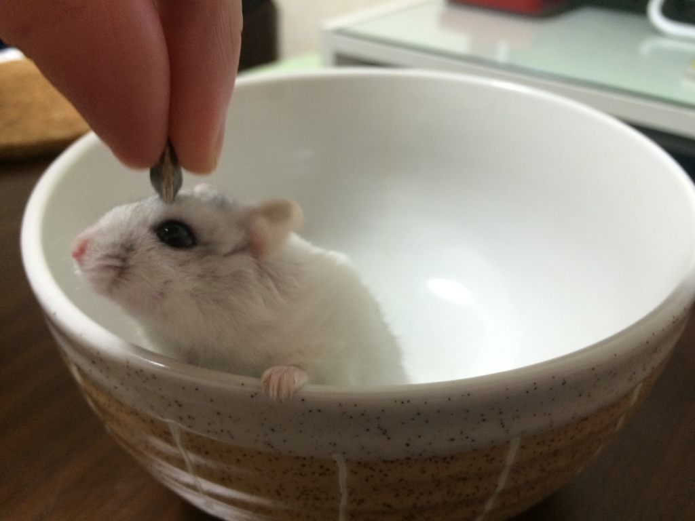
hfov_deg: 61.7
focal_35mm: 29
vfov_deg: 48.2
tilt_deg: -33.9
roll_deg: +1.0
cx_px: 348
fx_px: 582
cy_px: 260
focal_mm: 4.15
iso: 125
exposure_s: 1/30
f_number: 2.2
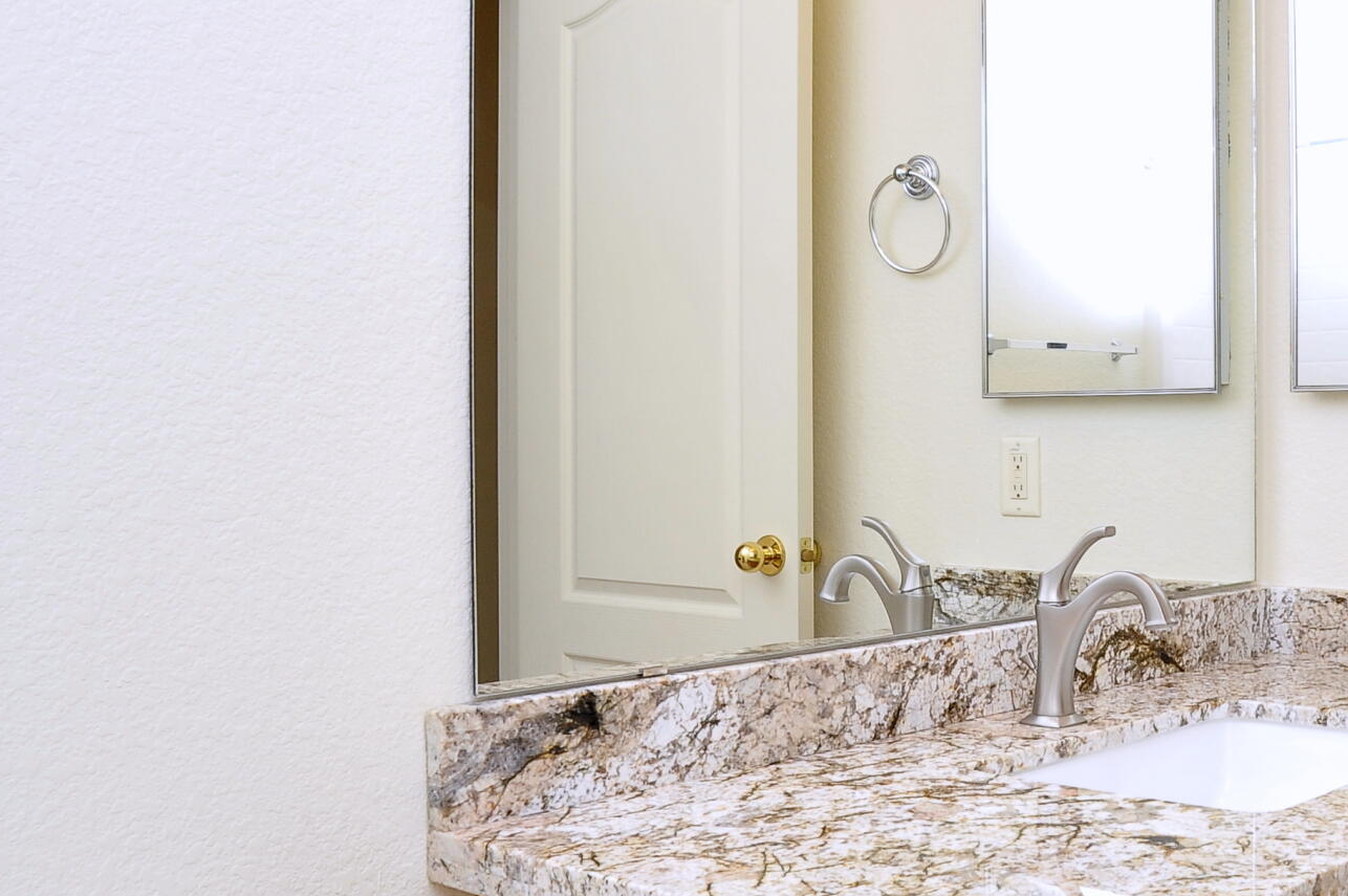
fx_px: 1571
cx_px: 1044
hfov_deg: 44.6
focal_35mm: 42
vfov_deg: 31.8
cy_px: 442
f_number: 10
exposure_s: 1/40
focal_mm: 18
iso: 640
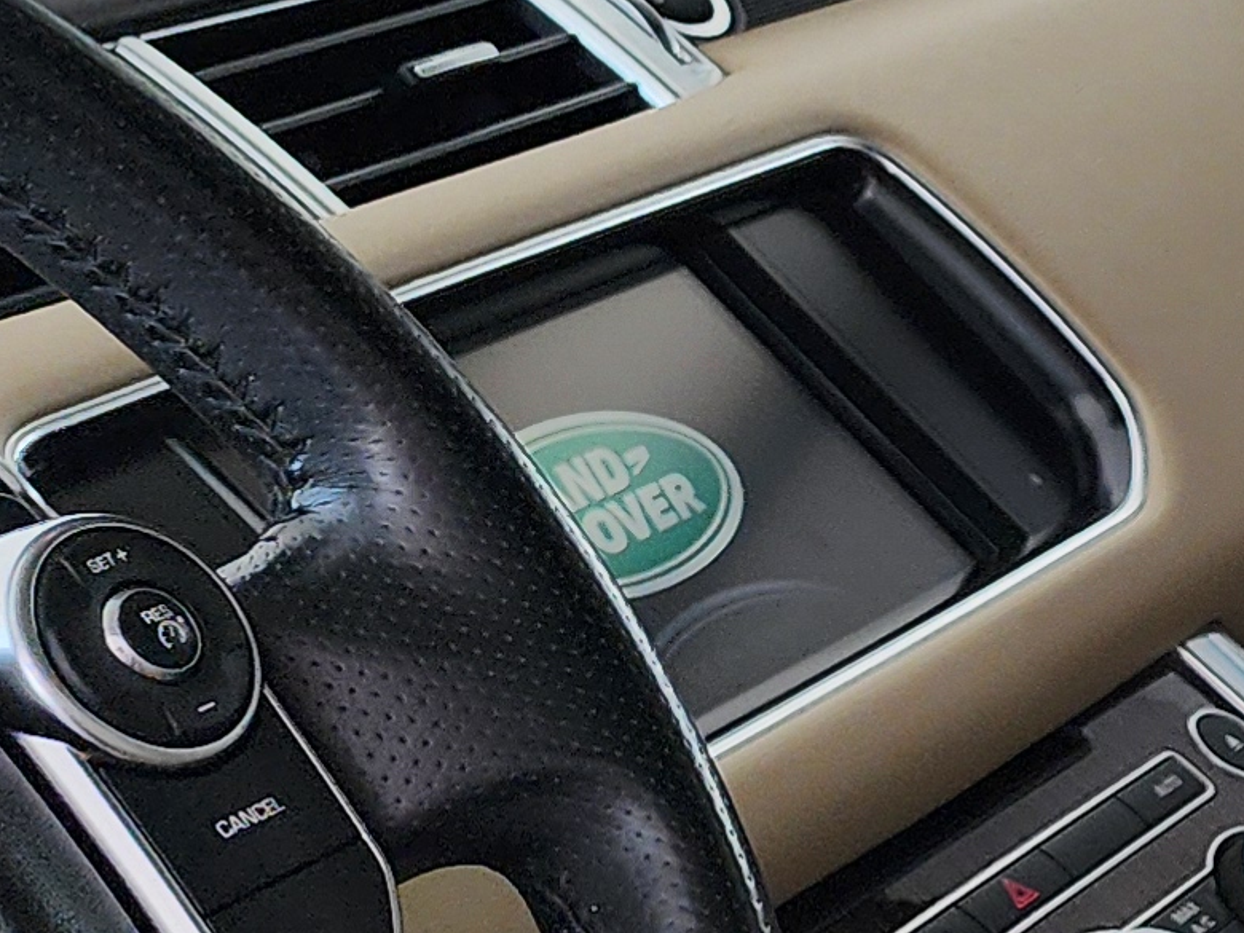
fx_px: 4241
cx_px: 2944
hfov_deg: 12.9
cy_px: 469
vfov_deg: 12.6
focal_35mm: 118
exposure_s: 1/180
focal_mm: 6.4
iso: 64
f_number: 1.8
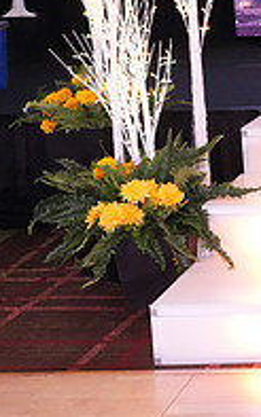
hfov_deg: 11.7
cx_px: 541
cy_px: 126
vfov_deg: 20.9
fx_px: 1128
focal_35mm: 99
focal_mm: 33
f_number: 7.1
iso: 8000
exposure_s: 1/250
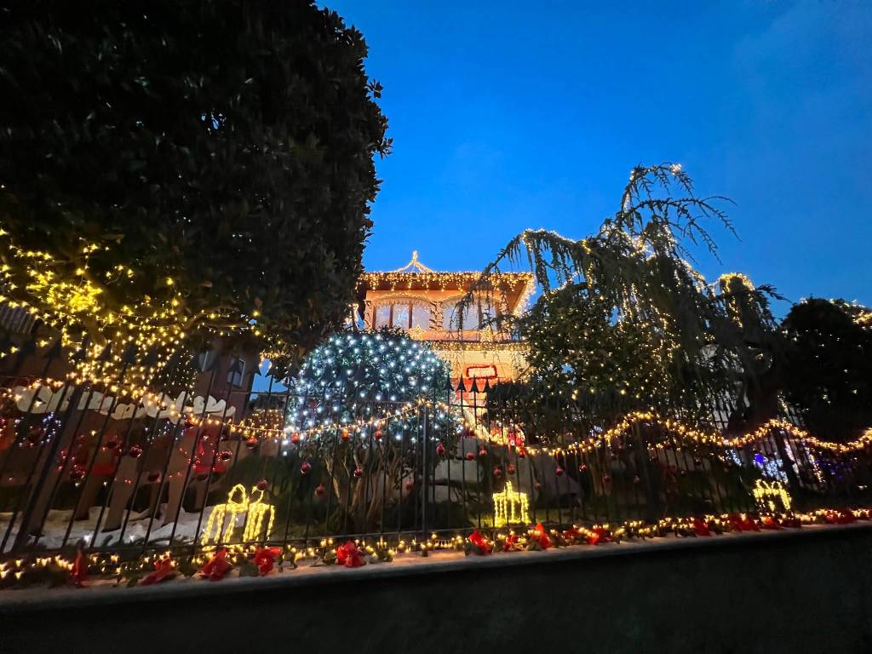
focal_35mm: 13
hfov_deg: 106.2
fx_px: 327
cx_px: 436
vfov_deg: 89.9
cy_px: 327
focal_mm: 1.57
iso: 1000
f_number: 1.8
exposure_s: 1/50
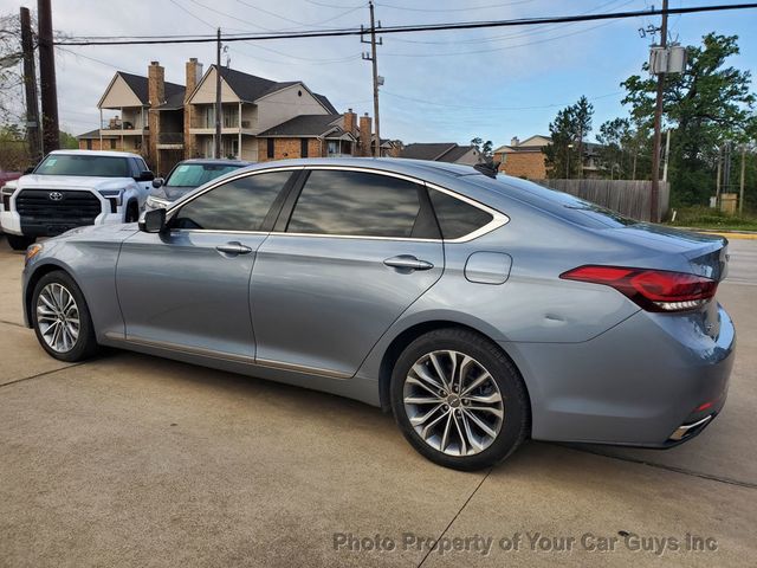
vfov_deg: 53.1
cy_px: 284
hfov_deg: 67.3
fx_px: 569
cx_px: 378
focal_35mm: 26
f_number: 2.4
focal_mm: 4.3
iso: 50
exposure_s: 1/452
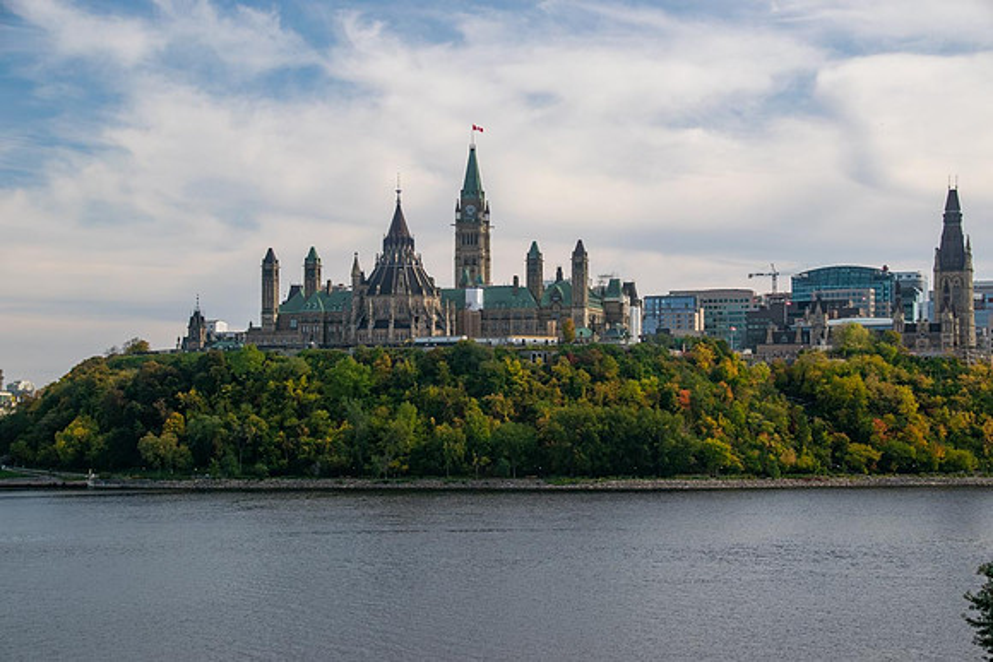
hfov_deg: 29.8
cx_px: 496
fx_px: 1863
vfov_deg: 20.2
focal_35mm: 68
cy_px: 331
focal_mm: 44
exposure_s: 1/320
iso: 400
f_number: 11
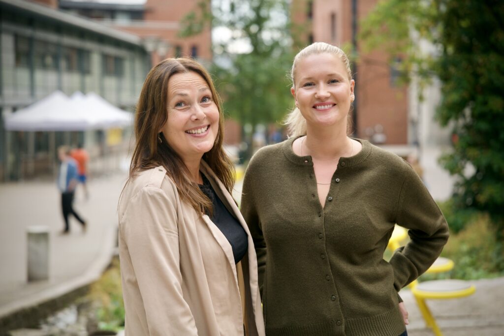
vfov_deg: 19.5
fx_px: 980
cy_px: 168
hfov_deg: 28.8
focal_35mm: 70
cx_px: 252
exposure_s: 1/125
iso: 2000
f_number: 2.8
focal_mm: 70
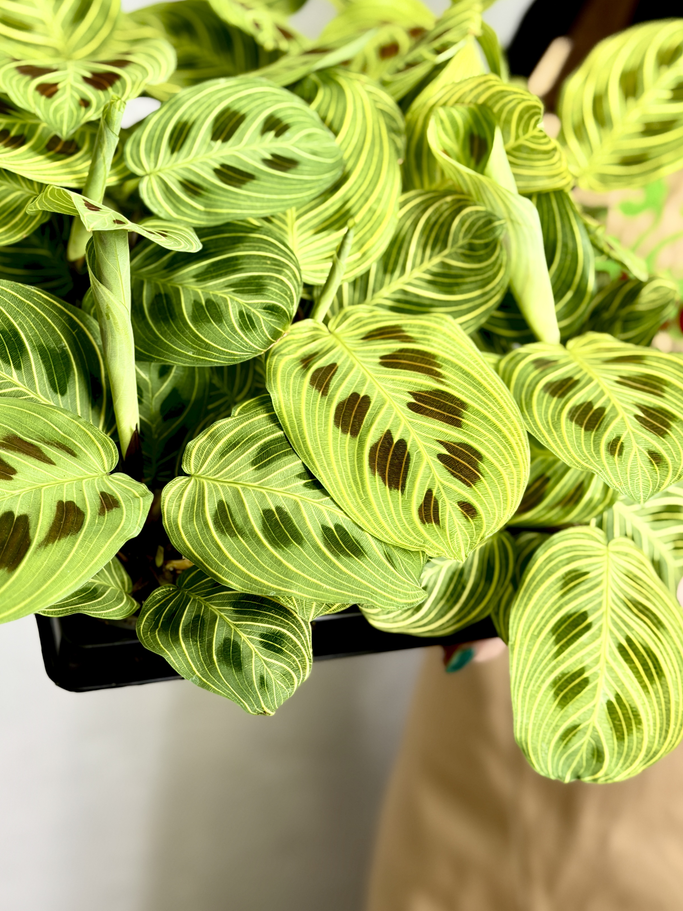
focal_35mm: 60
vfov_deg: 32.1
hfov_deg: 24.4
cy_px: 399
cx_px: 330
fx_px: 1579
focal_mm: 6.76
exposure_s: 1/121
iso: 50
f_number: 1.78
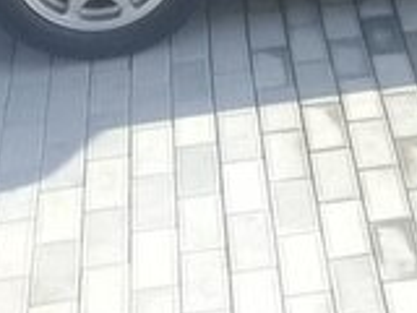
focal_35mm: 128
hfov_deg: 15.0
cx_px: 472
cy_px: -239
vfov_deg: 10.9
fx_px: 1542
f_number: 2.2
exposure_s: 1/436
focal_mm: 3.3
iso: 50
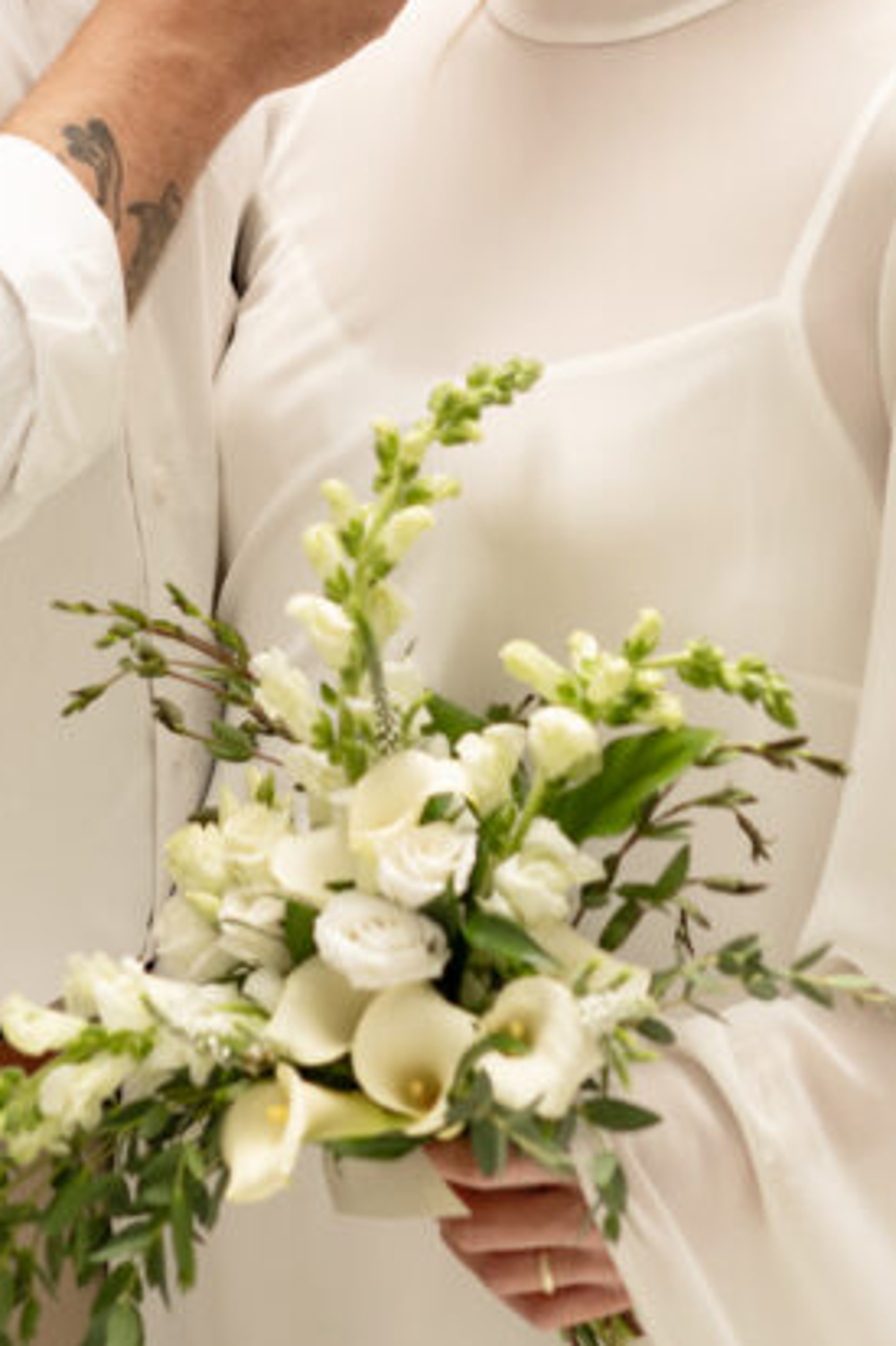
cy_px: -95
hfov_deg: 11.0
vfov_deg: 16.1
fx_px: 4633
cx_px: 256
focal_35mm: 124
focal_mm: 50
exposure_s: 1/1250
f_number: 2.5
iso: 400
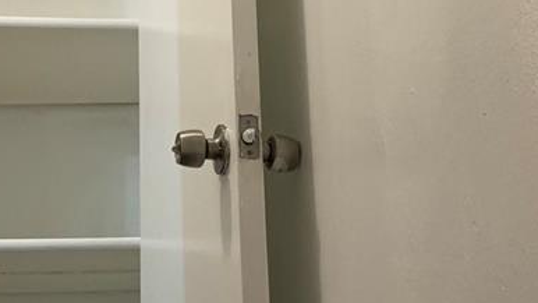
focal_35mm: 88
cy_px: 52
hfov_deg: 23.9
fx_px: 1255
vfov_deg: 13.7
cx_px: 121
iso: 200
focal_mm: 4.25
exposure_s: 1/60
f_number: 1.8
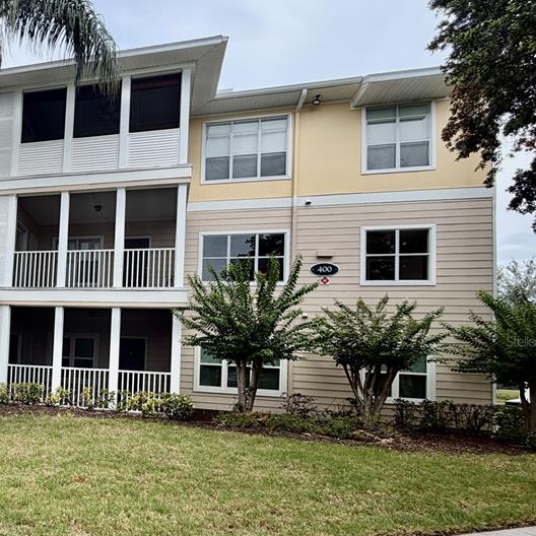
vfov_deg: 63.9
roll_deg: -2.4
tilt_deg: +3.7
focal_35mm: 24
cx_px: 48
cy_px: 341
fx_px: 420
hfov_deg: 55.7
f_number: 2.2
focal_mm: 2.22
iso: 32
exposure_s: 1/770
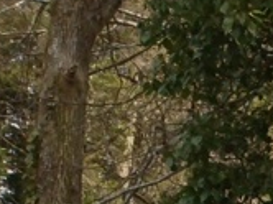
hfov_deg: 6.5
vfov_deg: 5.3
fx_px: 2008
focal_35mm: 255
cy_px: 739
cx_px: 1031
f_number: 2.4
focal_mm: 4.13
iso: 50
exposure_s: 1/502
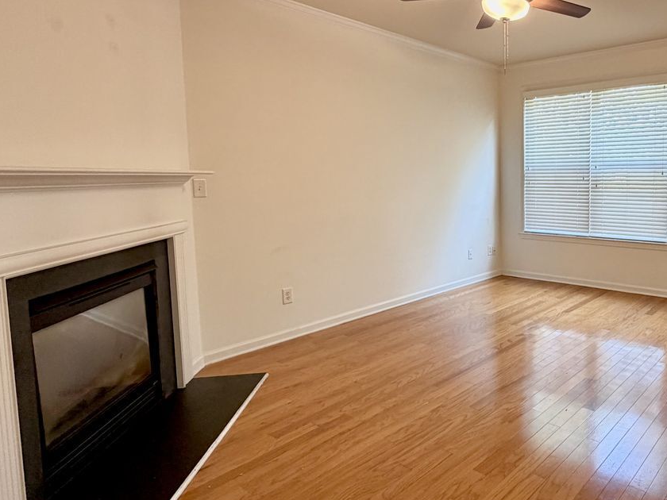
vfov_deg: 54.7
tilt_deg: -5.1
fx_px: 482
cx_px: 491
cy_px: 217
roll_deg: +0.9
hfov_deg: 65.6
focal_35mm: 25
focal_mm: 2.22
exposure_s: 1/60
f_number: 2.2
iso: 200
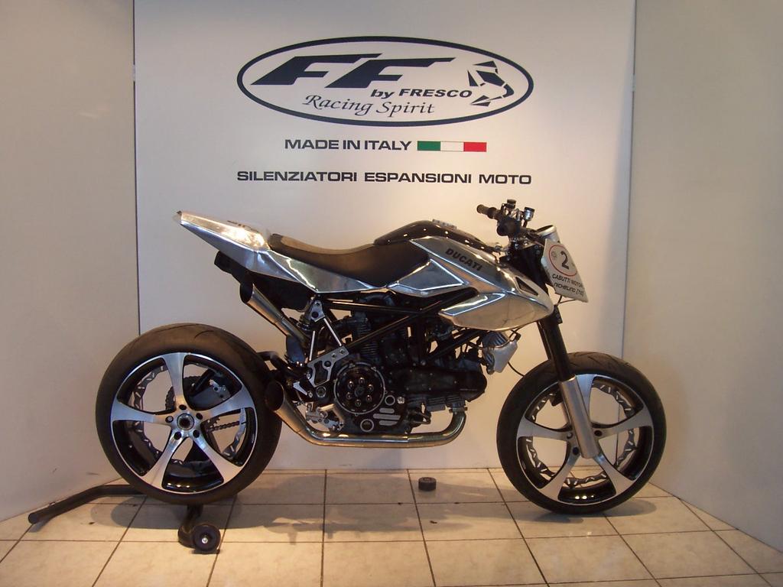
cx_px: 392
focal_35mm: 37
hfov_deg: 50.1
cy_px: 294
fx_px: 837
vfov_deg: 38.7
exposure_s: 1/45
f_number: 2.8
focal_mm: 5.6
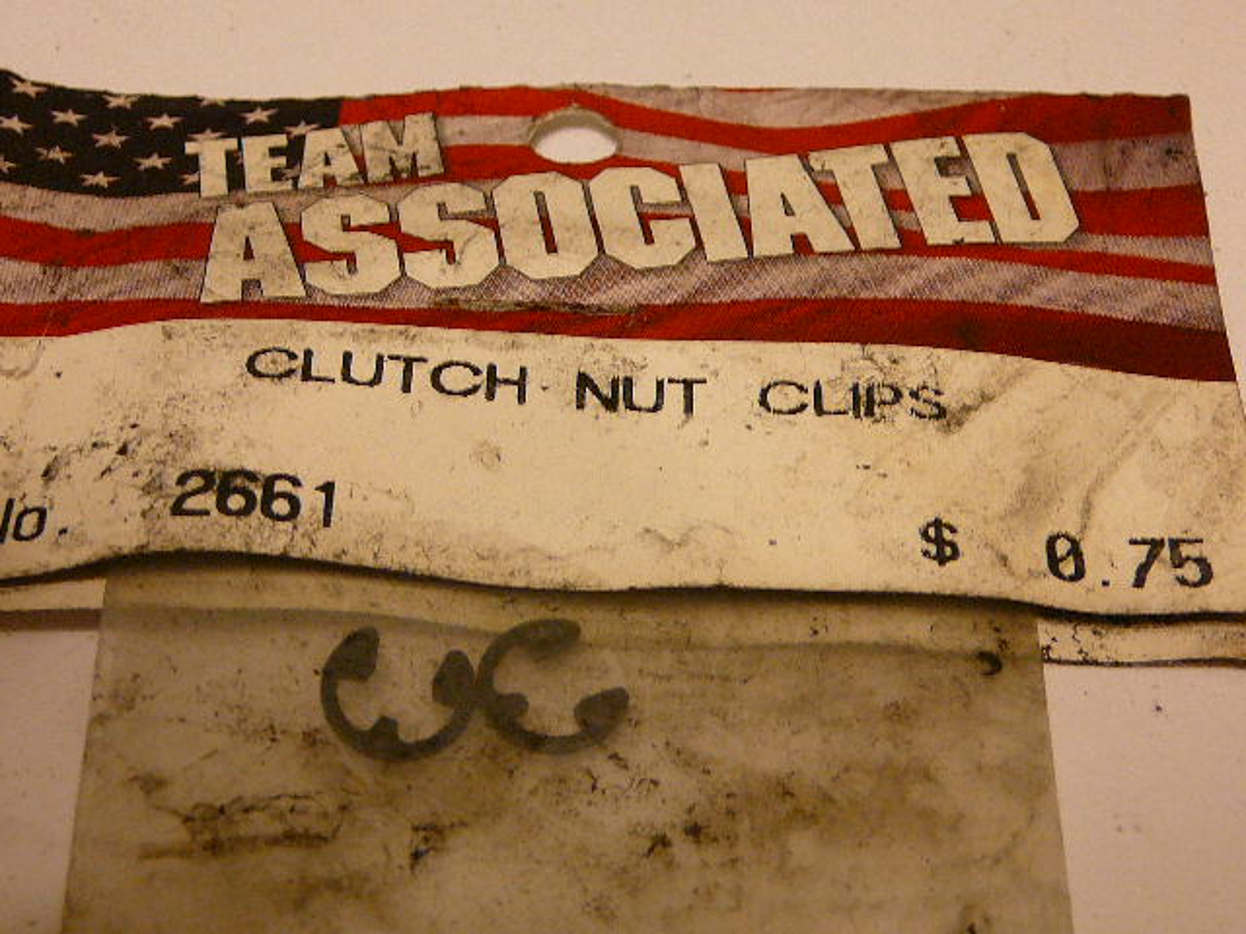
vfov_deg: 22.6
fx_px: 2340
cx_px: 623
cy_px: 467
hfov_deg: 29.8
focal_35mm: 65
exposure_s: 1/20
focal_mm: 7.8
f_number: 3.4
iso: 200
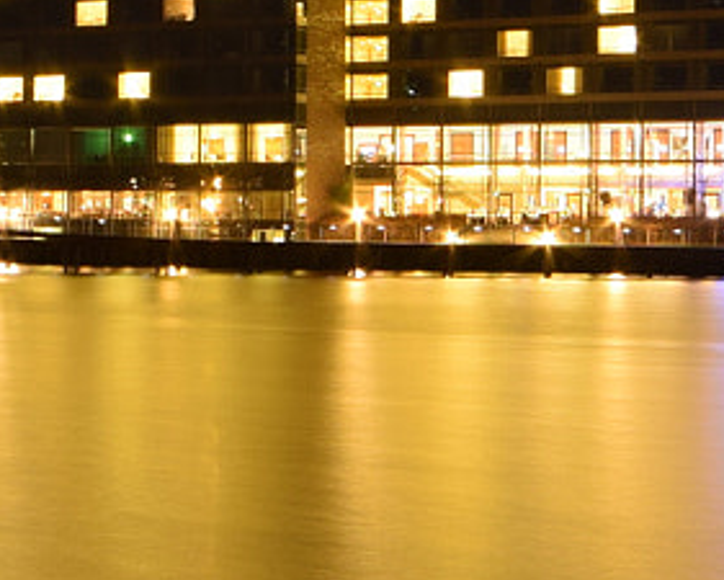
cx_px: -335
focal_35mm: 112
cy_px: 250
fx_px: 2401
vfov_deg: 13.8
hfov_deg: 15.9
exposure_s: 25
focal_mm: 14
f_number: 8
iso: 100
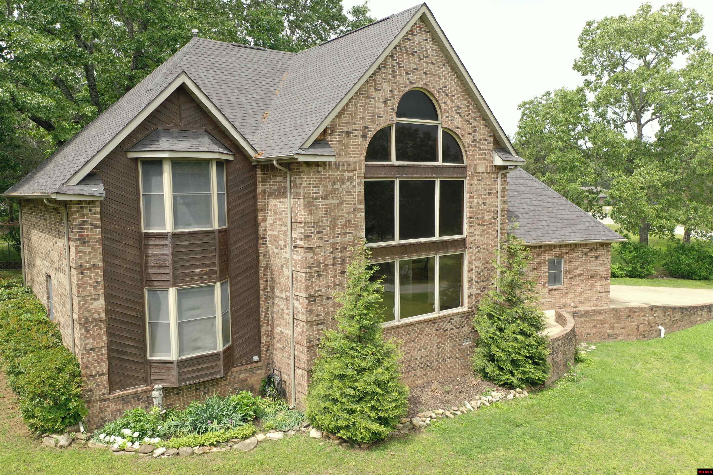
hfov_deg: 65.5
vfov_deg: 46.4
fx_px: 555
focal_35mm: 28
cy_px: 238
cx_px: 356
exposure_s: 1/30
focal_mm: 10.26
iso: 100
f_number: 3.2
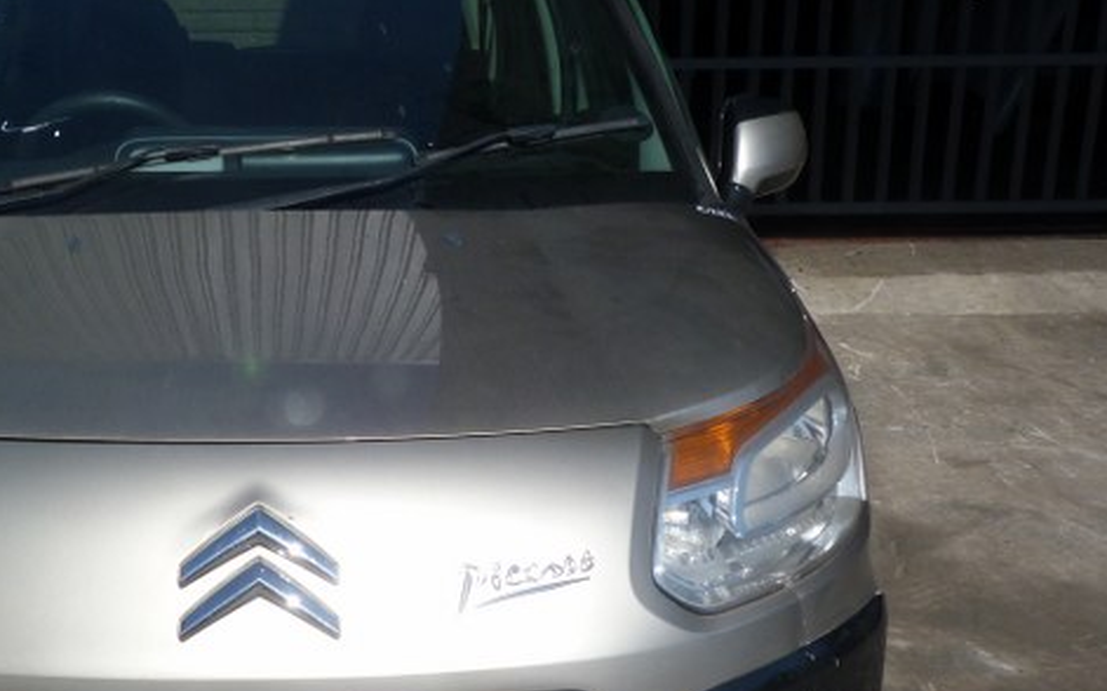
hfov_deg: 43.4
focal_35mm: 45
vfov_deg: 28.3
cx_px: 327
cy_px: 491
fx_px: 1357
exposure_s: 1/500
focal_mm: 4.5
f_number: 5.6
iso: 80
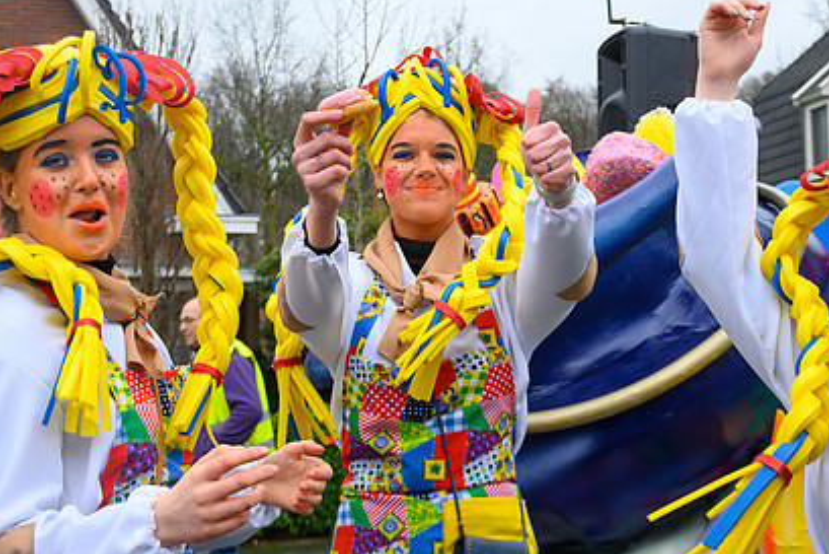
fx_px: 1566
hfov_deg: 29.6
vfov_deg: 20.0
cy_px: 240
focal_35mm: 68
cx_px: 488
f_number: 6.3
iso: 400
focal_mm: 32
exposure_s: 1/1250
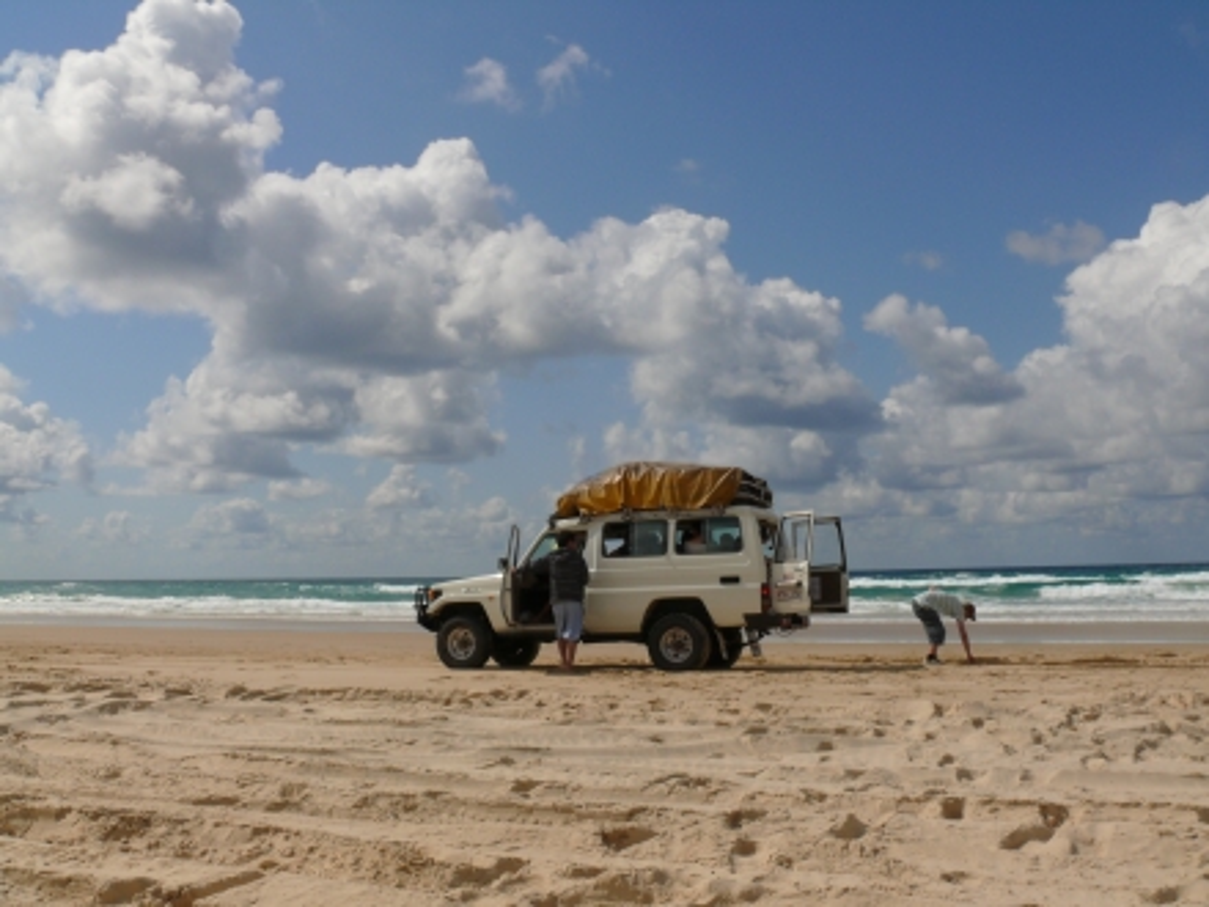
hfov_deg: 52.6
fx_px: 1222
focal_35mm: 35
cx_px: 604
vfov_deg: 40.7
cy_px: 454
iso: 100
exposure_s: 1/800
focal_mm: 7.4
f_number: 8
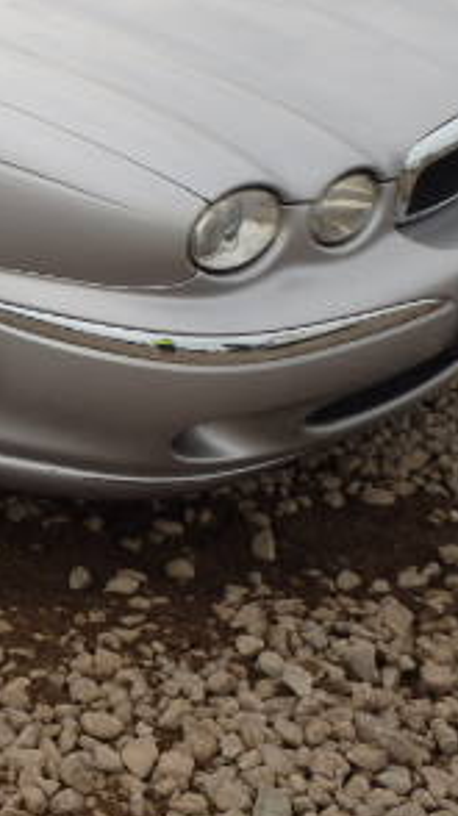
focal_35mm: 76
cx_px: -272
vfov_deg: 27.5
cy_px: 211
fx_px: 1644
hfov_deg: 14.6
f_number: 4.2
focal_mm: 5.7
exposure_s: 1/640
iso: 125
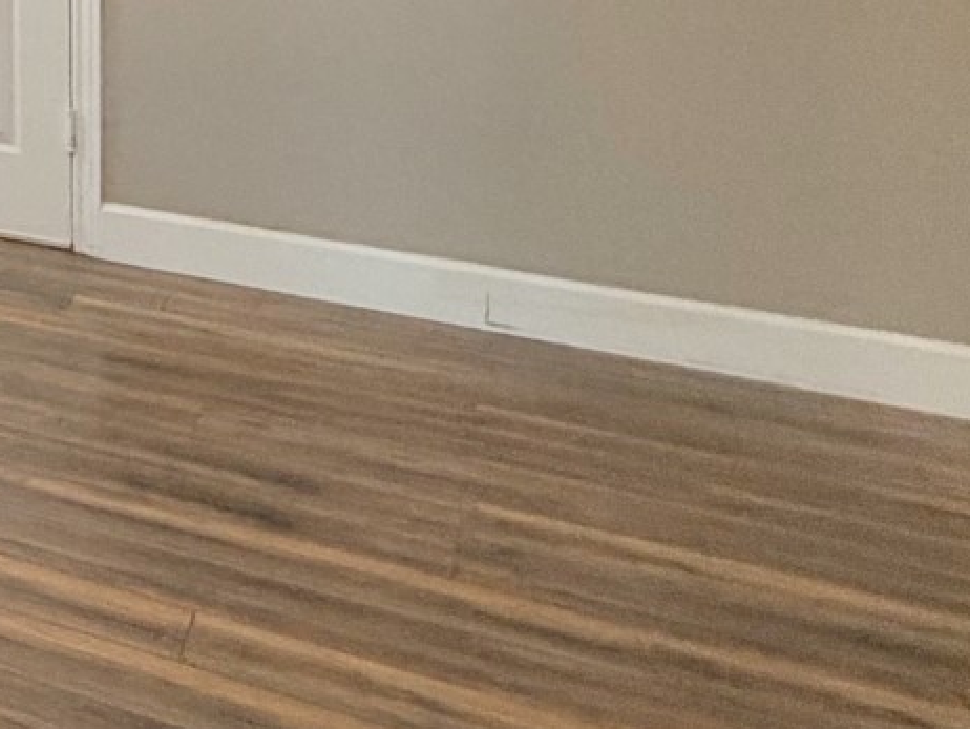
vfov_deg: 20.8
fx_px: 1738
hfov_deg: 18.7
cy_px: -303
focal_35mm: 62
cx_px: -997
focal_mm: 2.22
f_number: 2.2
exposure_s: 1/120
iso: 250
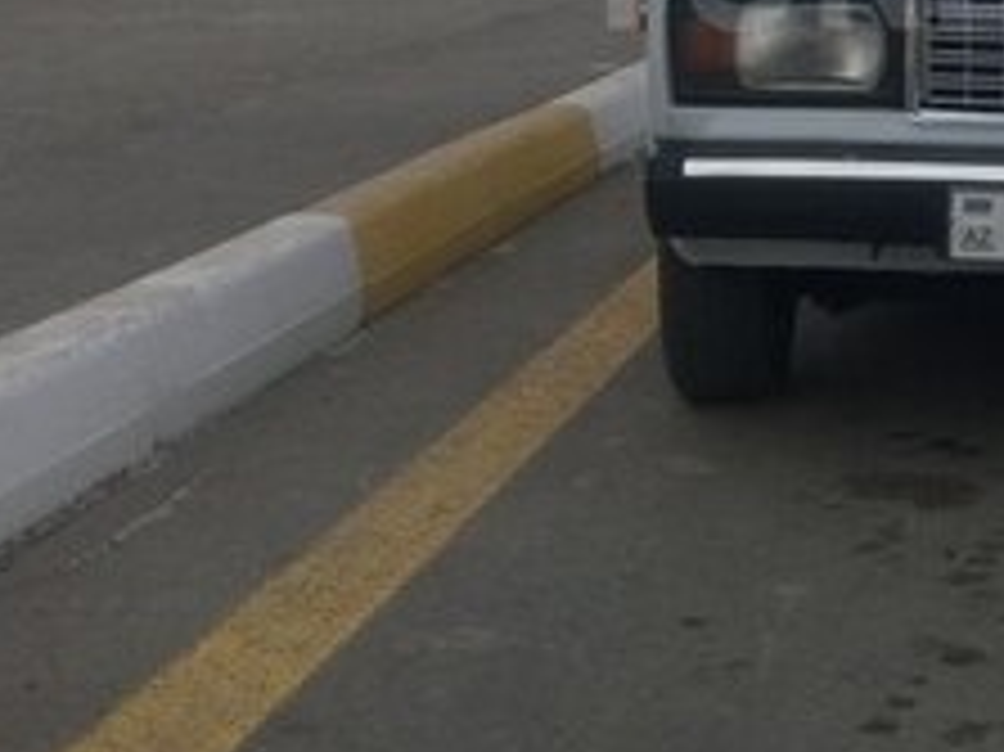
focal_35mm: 83
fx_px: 2406
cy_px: -38
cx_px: 1031
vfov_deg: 17.3
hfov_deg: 22.6
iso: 64
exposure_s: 1/473
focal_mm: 3.7
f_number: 1.9
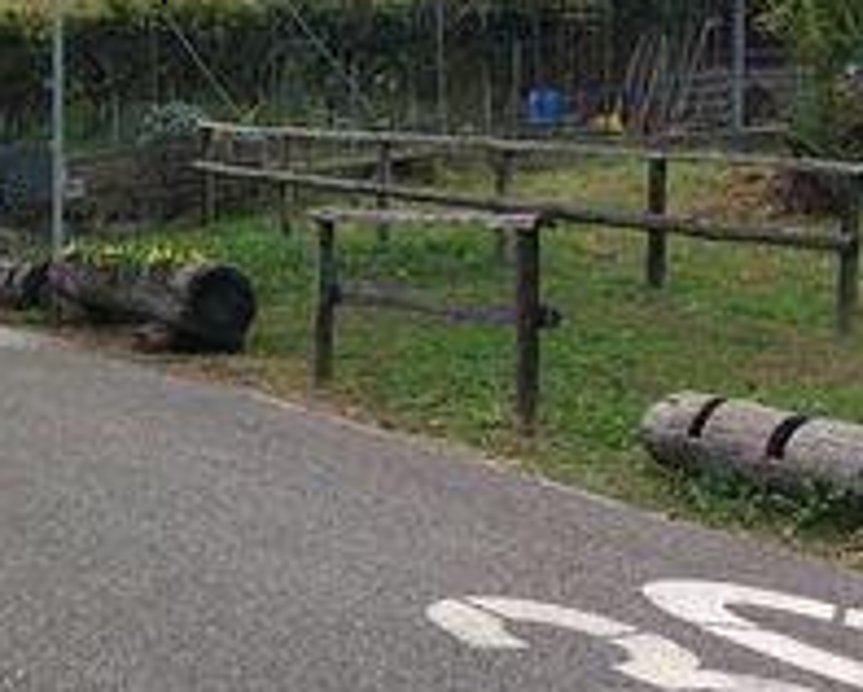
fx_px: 2199
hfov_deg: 20.9
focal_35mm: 86
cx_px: -131
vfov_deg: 17.9
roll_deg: -0.5
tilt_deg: -1.6
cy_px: 285
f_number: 2.2
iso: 25
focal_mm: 4.15
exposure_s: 1/183
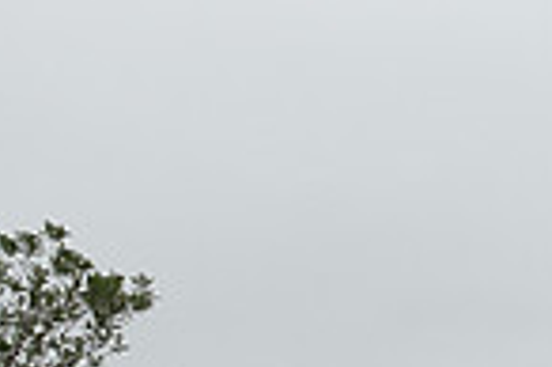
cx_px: 858
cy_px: 611
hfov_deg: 12.2
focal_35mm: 159
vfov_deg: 8.4
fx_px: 2435
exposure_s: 1/160
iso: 125
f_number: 4
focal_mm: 14.5
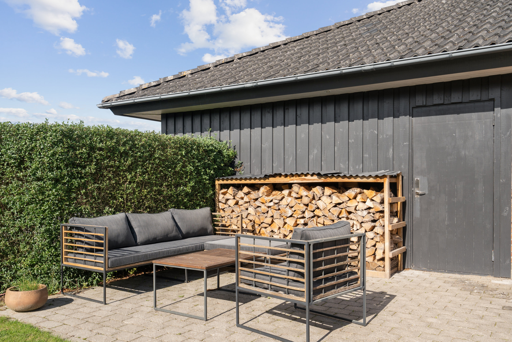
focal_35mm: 31
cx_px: 256
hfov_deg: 60.3
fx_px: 441
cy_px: 171
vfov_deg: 42.3
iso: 250
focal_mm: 31
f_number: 10
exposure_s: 1/250
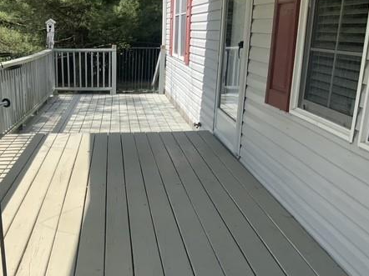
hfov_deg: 43.8
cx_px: 106
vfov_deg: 34.1
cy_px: 176
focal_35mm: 42
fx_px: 447
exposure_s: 1/1221
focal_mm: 3
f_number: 1.8
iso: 16
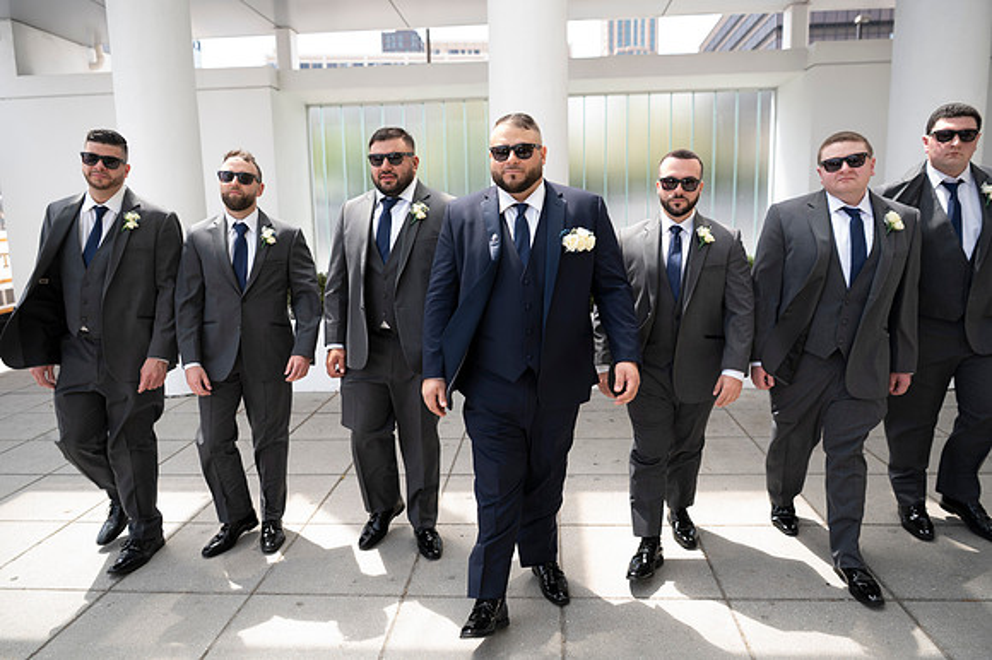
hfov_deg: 73.8
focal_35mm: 24
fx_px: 661
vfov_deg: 53.1
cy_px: 330
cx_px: 496
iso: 50
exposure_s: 1/250
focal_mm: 24
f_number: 2.8
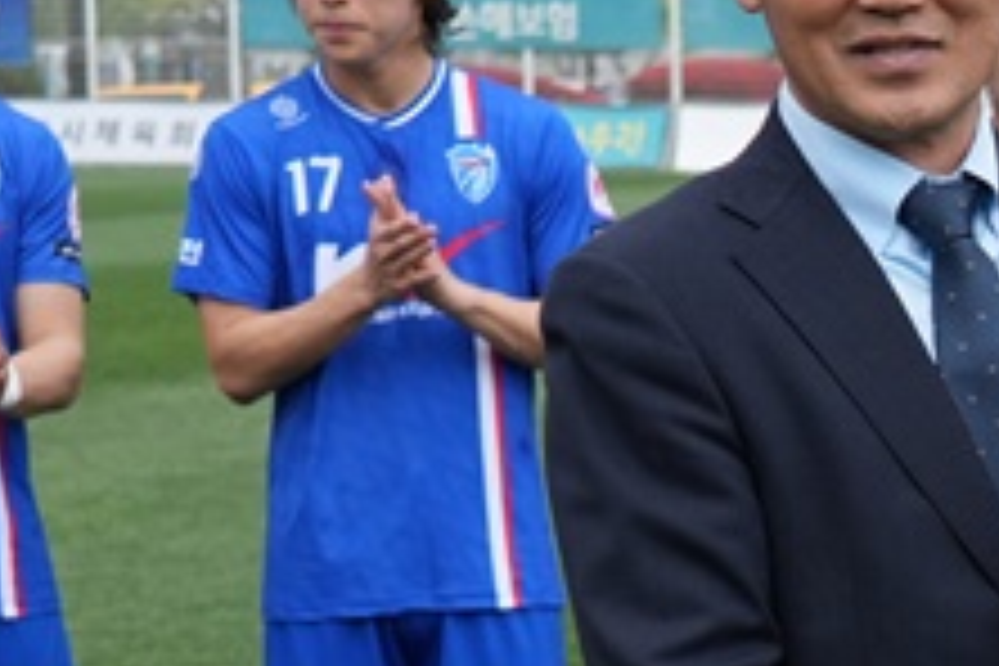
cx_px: 1521
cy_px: 943
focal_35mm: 179
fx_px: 4967
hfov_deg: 11.0
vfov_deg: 7.6
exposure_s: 1/2000
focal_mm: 31
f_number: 4
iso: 320
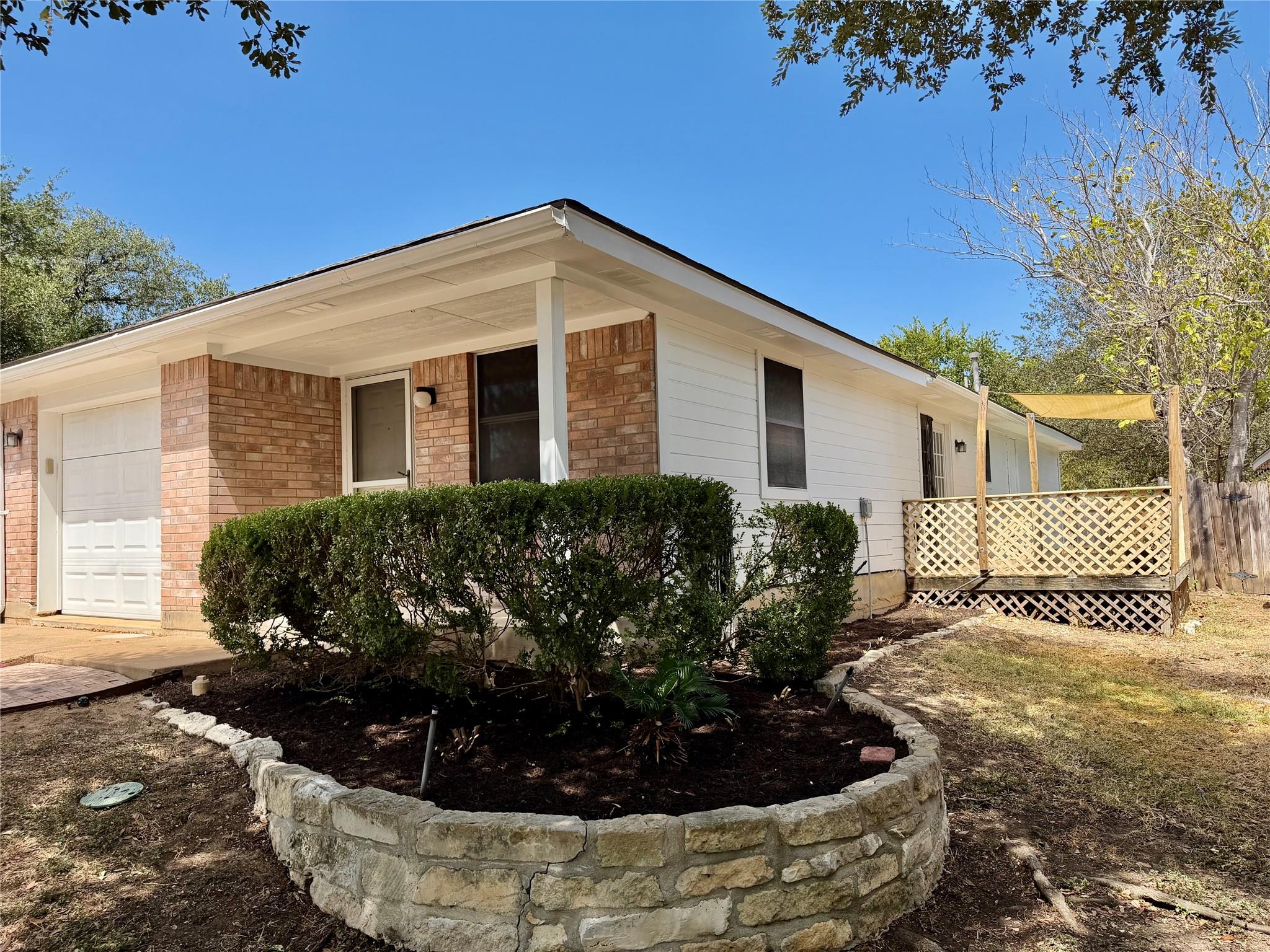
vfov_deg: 56.8
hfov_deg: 71.6
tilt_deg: +3.6
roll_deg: +1.2
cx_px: 635
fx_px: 881
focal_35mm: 24
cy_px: 476
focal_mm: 6.76
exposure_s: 1/2703
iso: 100
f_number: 1.78
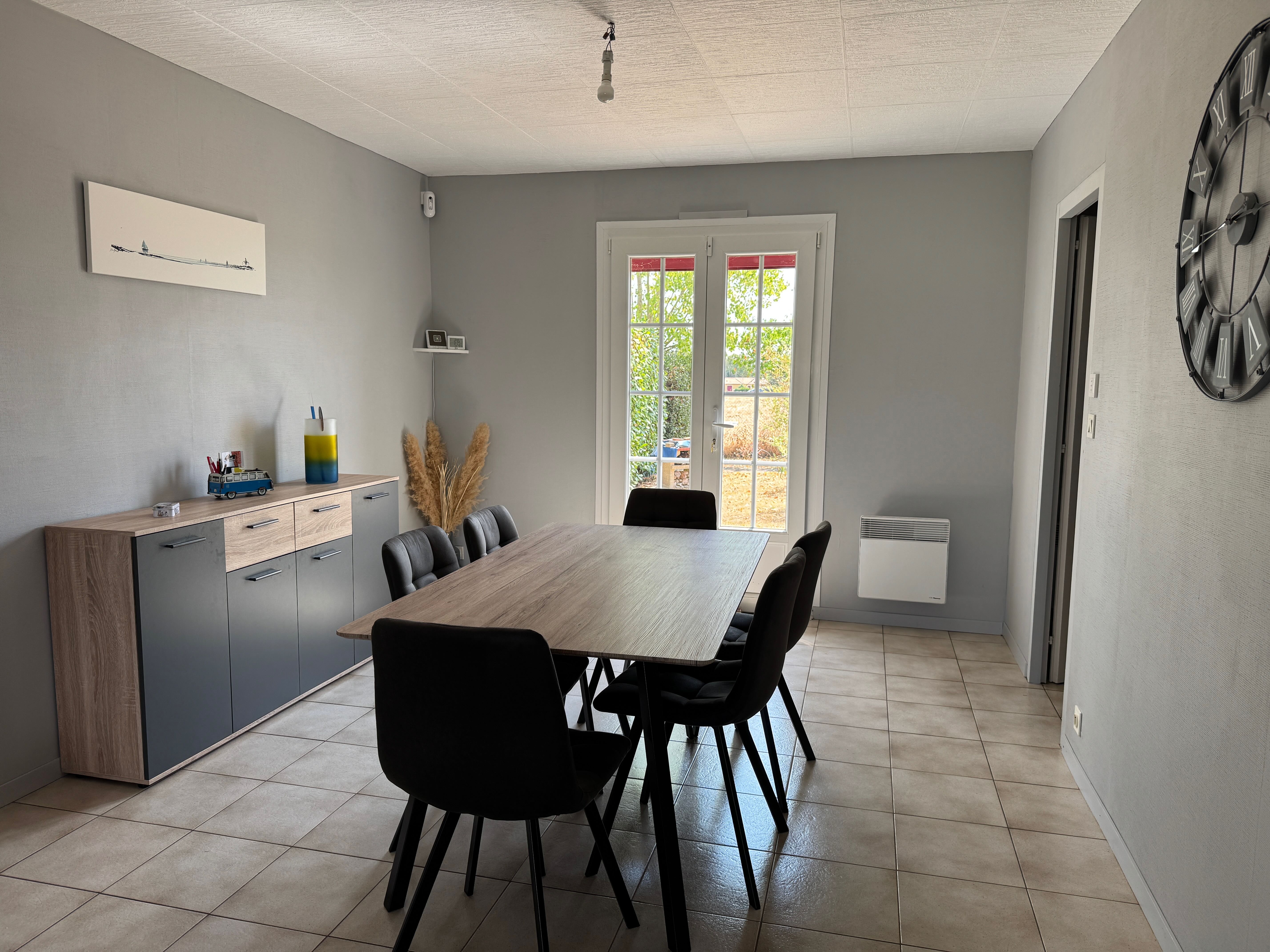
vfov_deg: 56.8
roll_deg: -1.3
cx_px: 635
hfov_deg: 71.6
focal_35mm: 24
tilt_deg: -6.7
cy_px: 476
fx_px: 881
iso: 64
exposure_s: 1/185
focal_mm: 6.76
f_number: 1.78
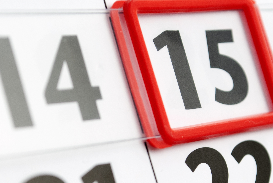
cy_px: 144
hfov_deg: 14.1
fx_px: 1101
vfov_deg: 9.5
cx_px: 94
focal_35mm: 145
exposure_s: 1/8
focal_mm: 52
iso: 100
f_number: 8
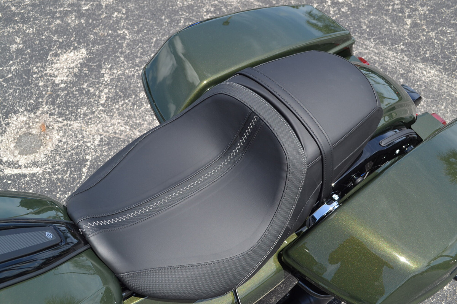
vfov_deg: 34.2
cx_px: 228
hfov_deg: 49.6
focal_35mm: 39
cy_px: 152
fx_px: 495
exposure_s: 1/200
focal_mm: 26
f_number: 7.1
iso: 100
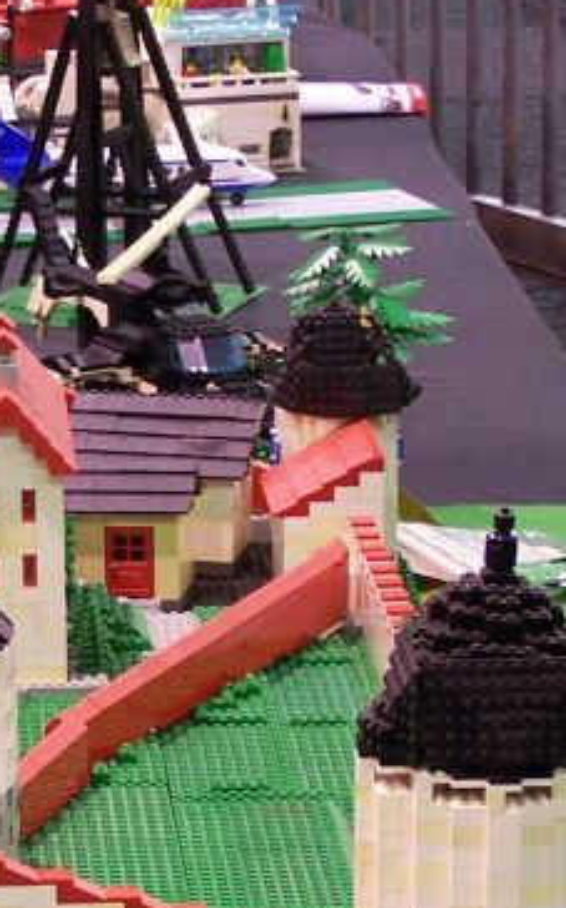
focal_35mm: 200
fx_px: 4944
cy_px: 646
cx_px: -72
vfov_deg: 10.5
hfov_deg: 6.5
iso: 80
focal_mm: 11.1
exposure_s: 1/2
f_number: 3.2
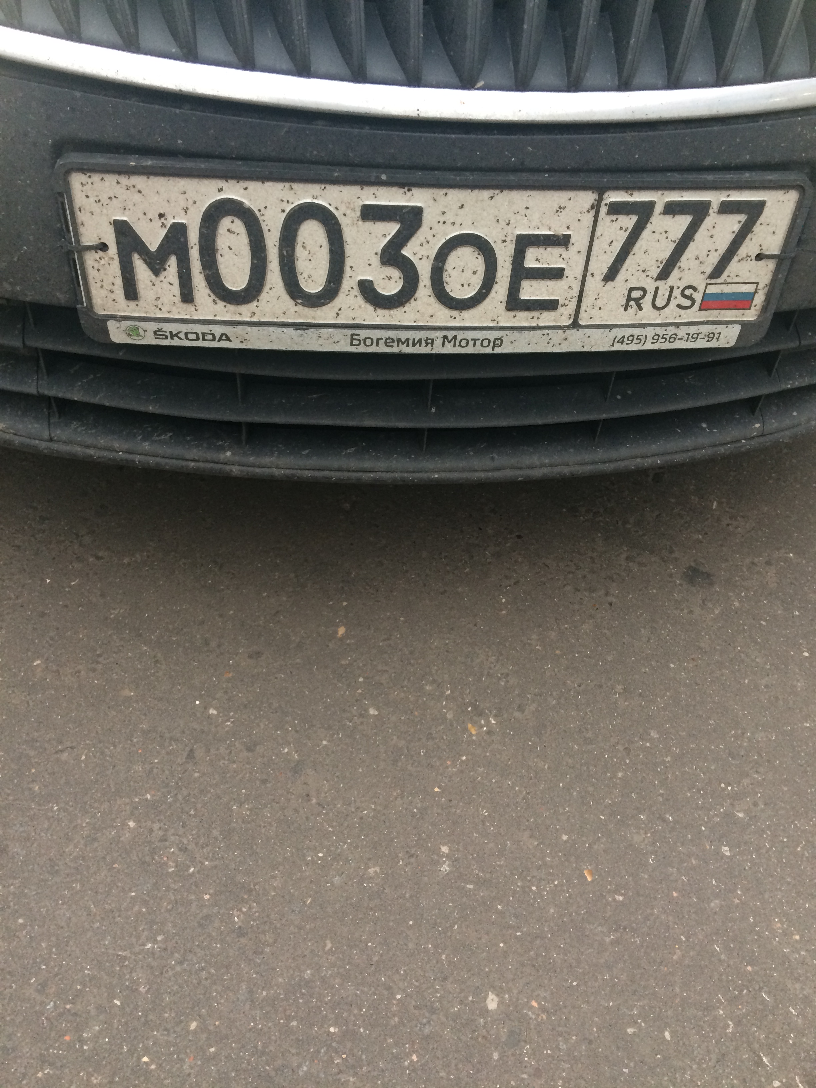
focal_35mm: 29
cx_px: 408
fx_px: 911
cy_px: 544
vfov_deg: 61.7
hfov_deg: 48.2
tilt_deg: -45.6
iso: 80
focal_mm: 4.15
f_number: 2.2
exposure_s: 1/33
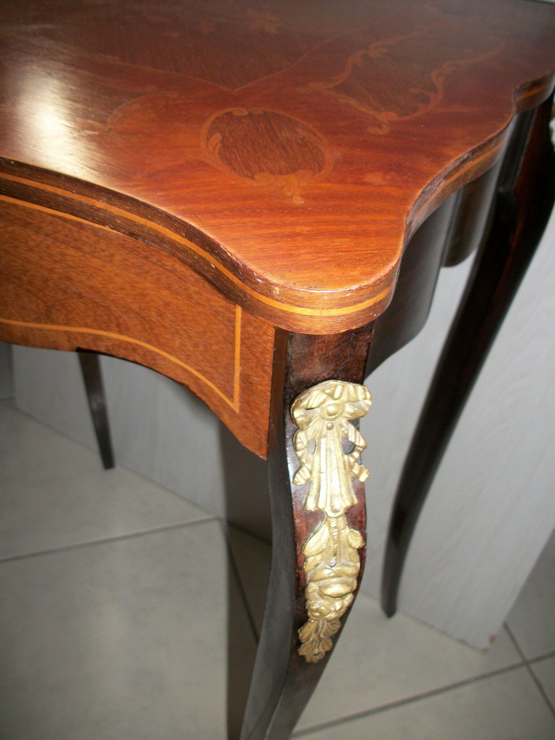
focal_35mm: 32
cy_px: 370
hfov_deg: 44.2
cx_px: 278
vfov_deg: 56.8
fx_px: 684
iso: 80
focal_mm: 5.7
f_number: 2.9
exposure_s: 1/30
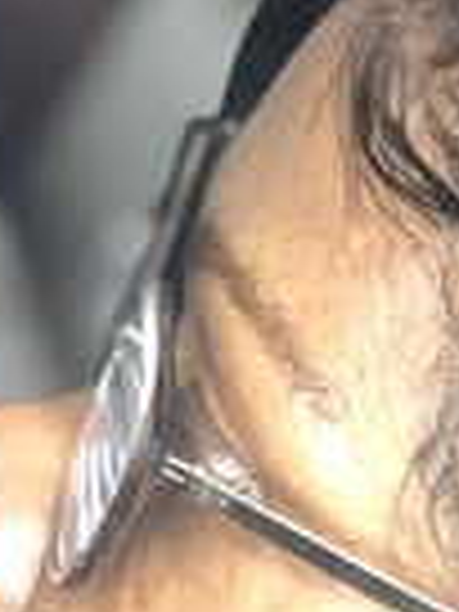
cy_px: 1017
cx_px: 585
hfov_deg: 6.4
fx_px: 4049
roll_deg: -39.5
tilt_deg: -30.8
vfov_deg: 8.4
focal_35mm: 229
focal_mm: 6
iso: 125
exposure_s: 1/24
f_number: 2.4
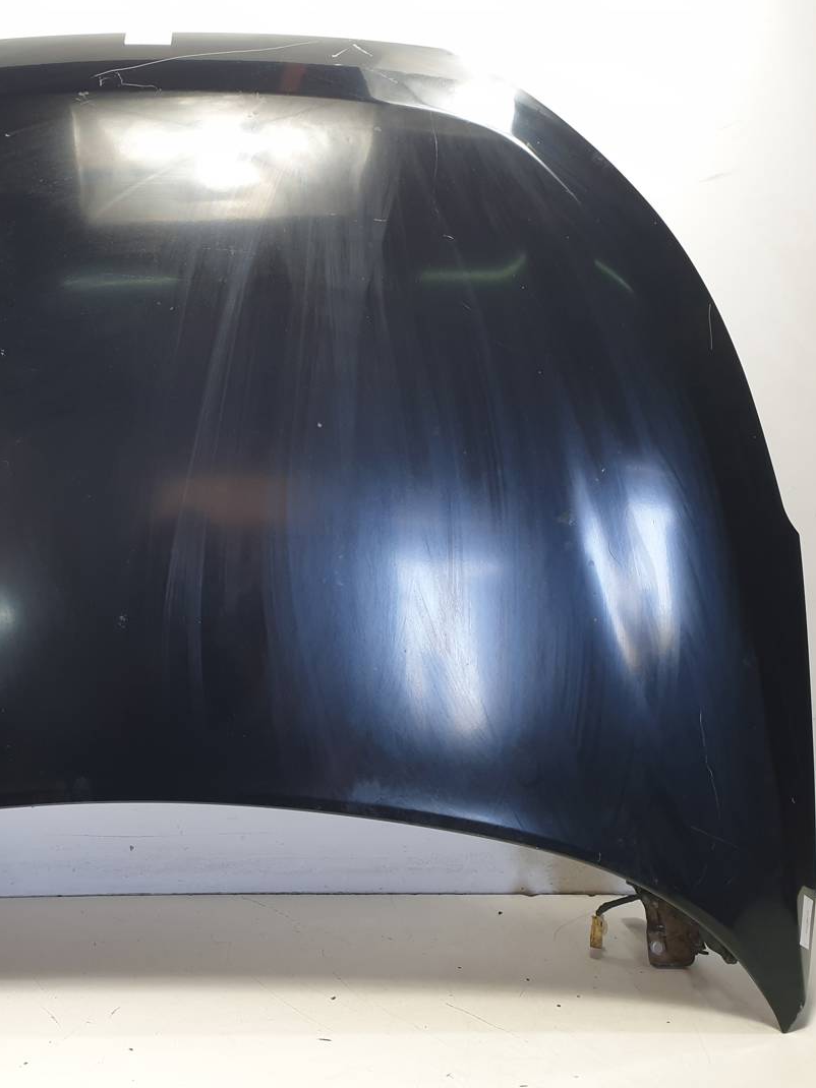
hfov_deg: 38.7
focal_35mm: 35
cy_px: 547
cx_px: 129
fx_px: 1101
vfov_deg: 52.6
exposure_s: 1/50
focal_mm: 4.3
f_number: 2.4
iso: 64
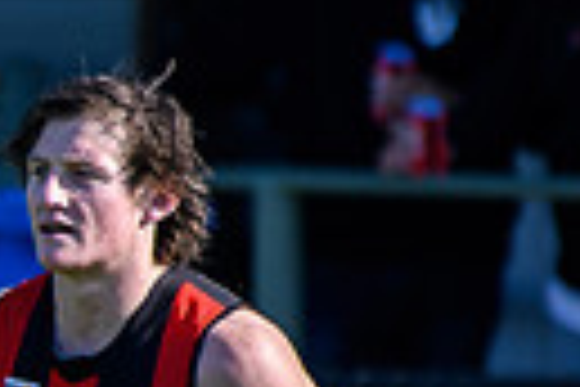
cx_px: -989
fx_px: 29707
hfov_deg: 1.1
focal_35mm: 1844
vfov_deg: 0.7
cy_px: 528
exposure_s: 1/3200
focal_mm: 200
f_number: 2.8
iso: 320
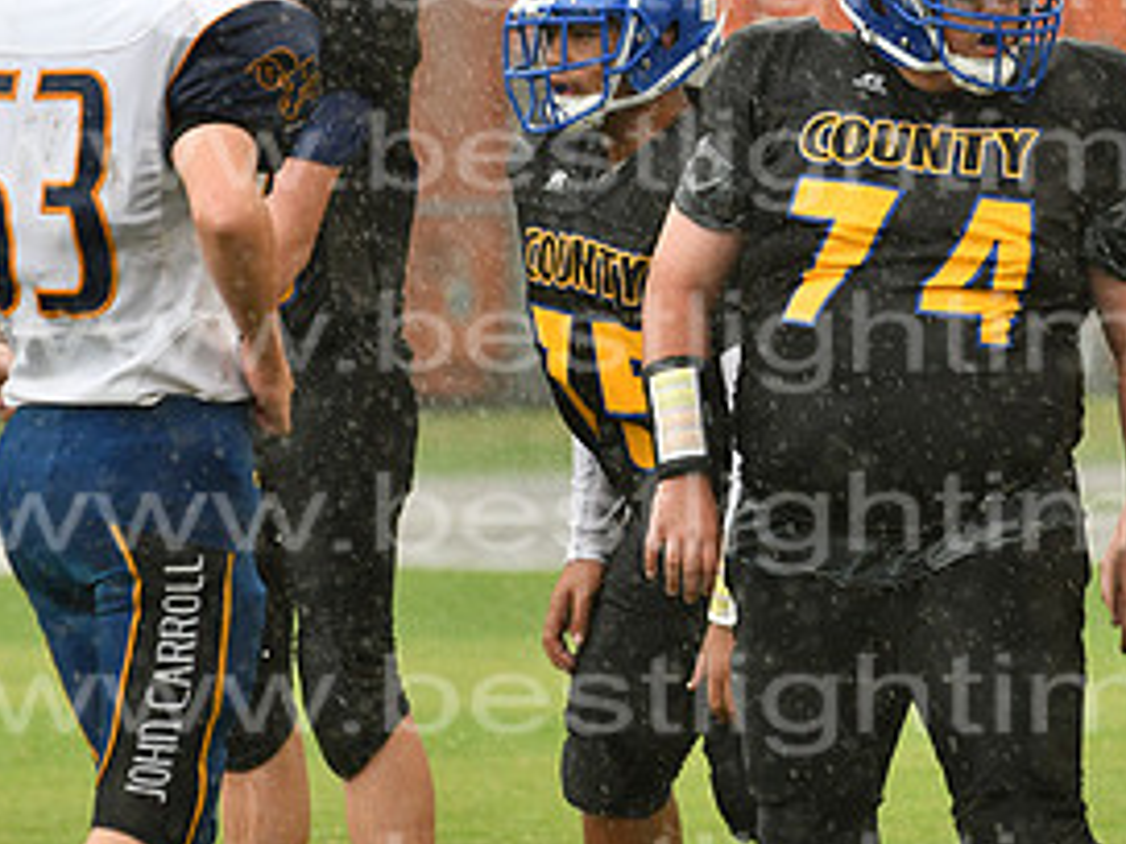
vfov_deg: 3.5
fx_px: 14020
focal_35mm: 431
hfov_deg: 4.6
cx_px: 923
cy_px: 432
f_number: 4.5
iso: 1000
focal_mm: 140
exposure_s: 1/800
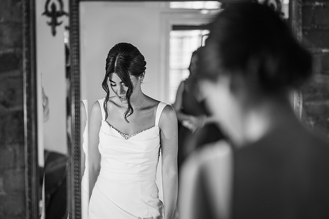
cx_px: 164
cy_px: 110
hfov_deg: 23.9
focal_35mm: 85
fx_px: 776
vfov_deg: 16.1
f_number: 1.8
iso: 320
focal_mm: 85
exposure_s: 1/200
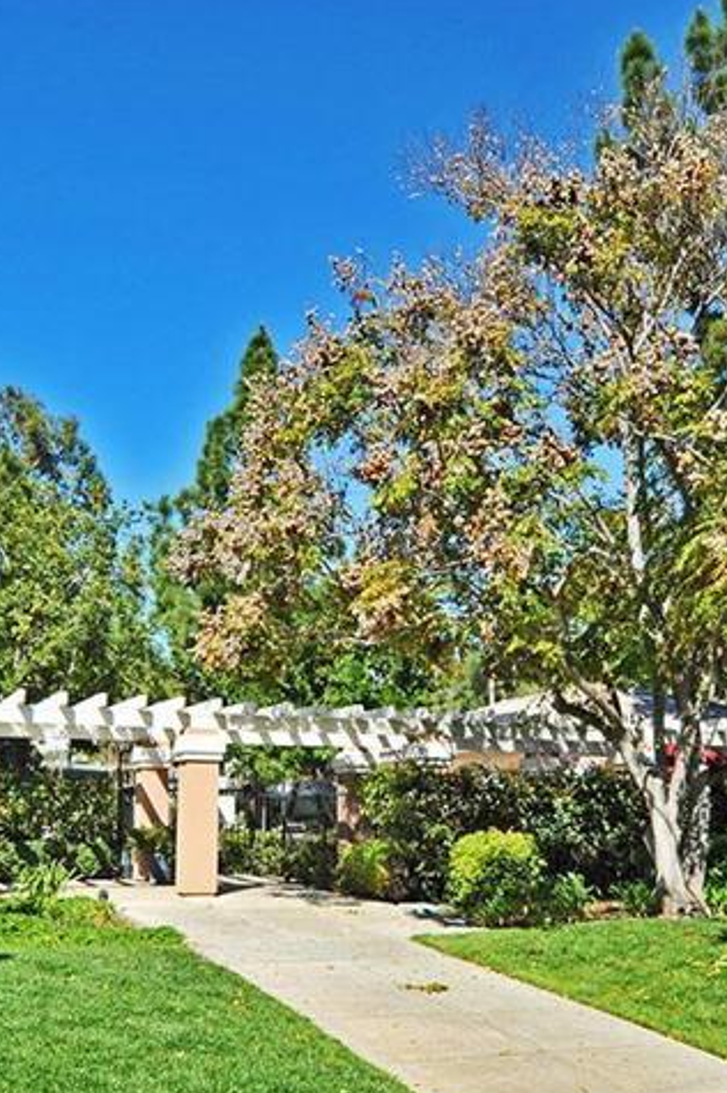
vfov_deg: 47.3
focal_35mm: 41
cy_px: 618
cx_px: 352
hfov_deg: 32.6
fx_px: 1244
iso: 400
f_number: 16
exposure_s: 1/250
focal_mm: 19
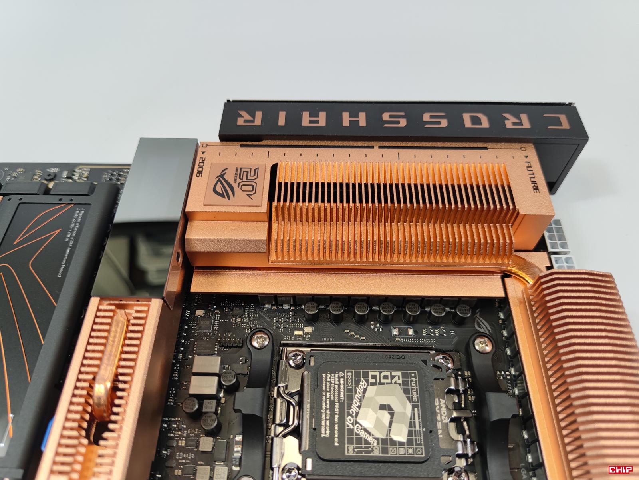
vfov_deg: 54.9
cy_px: 240
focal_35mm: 25
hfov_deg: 69.4
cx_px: 320
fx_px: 461
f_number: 1.85
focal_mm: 6.78
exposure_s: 1/100
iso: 82
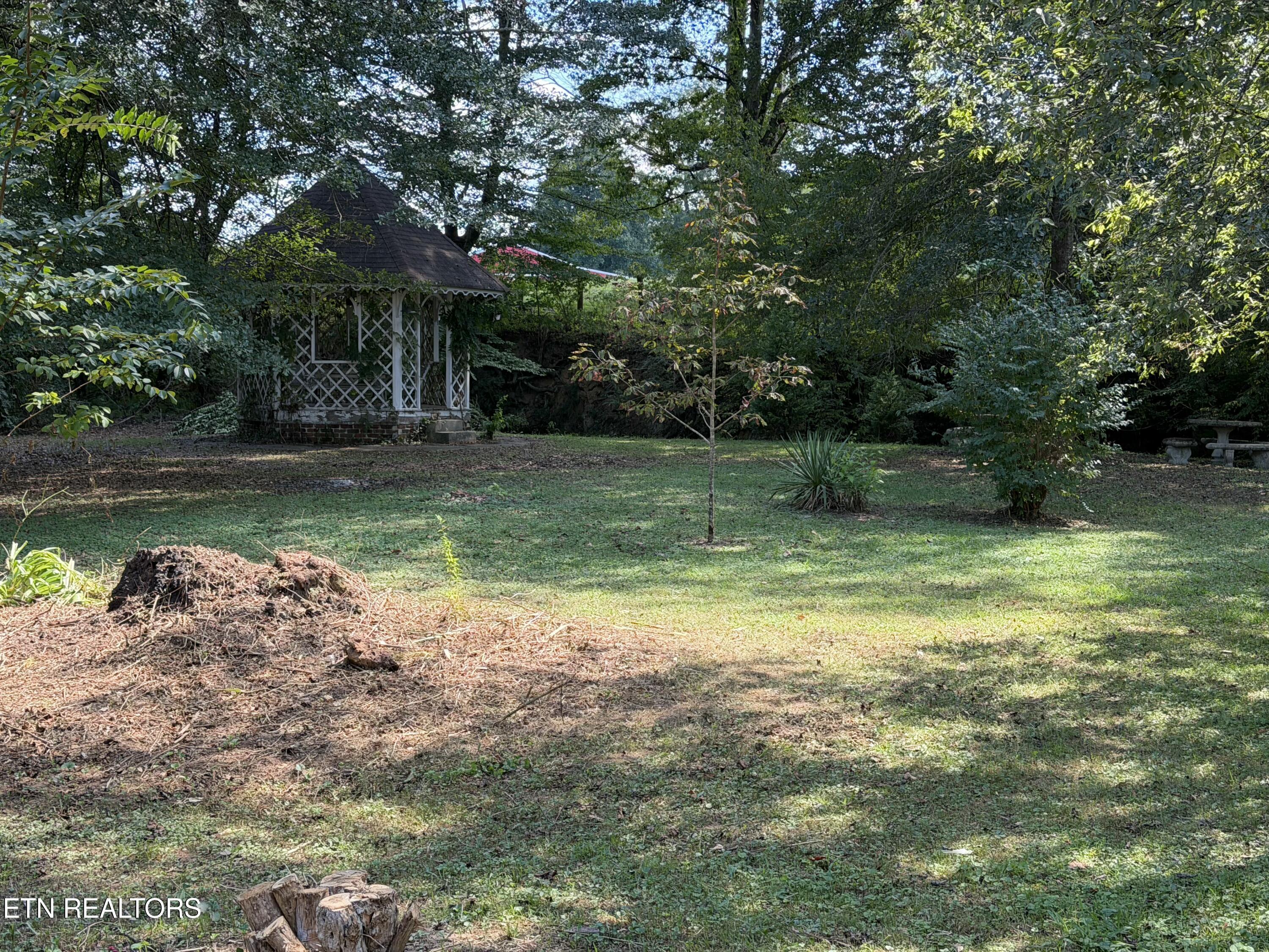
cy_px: 476
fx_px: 1760
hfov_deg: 39.7
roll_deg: -0.9
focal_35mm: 48
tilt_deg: -4.1
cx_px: 634
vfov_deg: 30.3
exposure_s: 1/407
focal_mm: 6.76
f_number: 1.78
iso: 80
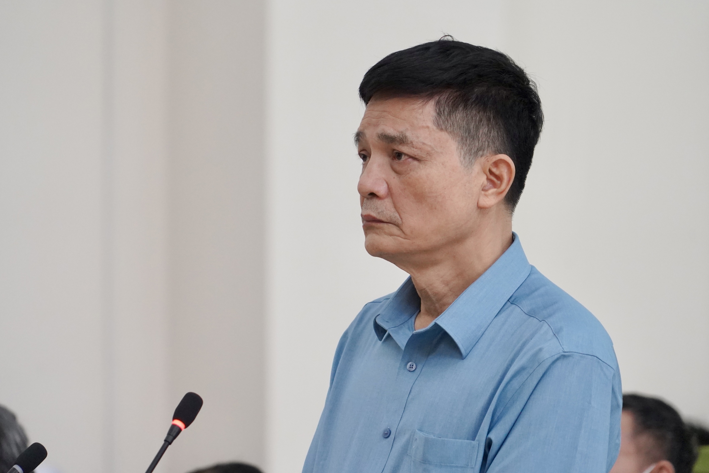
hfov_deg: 8.0
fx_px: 5101
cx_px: 336
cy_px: 239
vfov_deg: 5.3
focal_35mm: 259
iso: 5000
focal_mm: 240
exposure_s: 1/160
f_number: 6.3
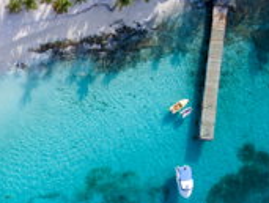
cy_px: 183
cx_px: -79
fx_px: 436
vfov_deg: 25.4
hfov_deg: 28.3
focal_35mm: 56
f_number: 2.8
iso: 100
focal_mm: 3.61
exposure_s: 1/800
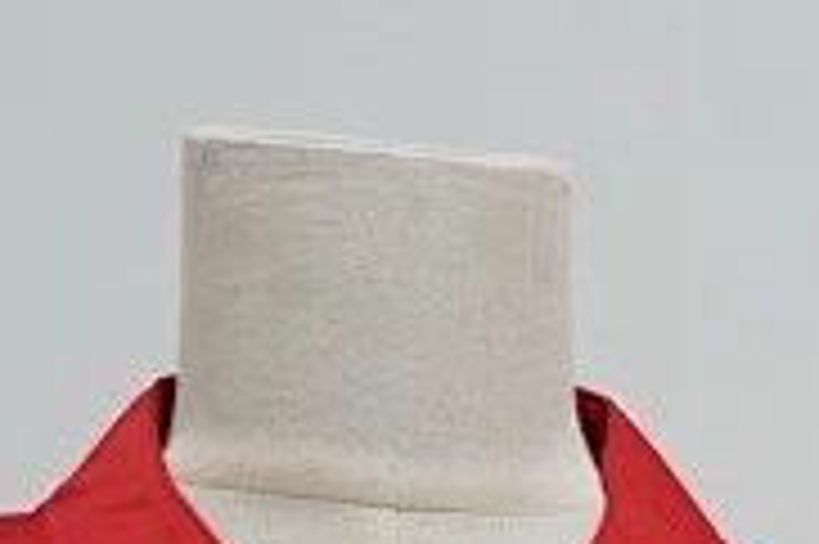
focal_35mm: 178
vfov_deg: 7.0
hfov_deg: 11.1
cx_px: 1260
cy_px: 1542
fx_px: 4046
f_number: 4
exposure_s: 1/160
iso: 1250
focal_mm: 30
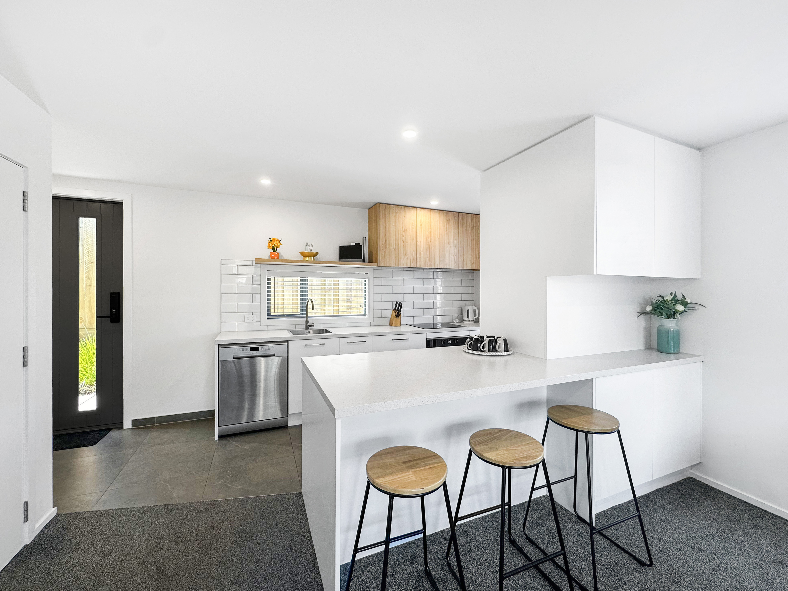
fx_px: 319
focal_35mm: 14
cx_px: 394
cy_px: 296
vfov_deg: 85.7
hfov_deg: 102.1
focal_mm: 2.22
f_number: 2.2
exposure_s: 1/100
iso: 64
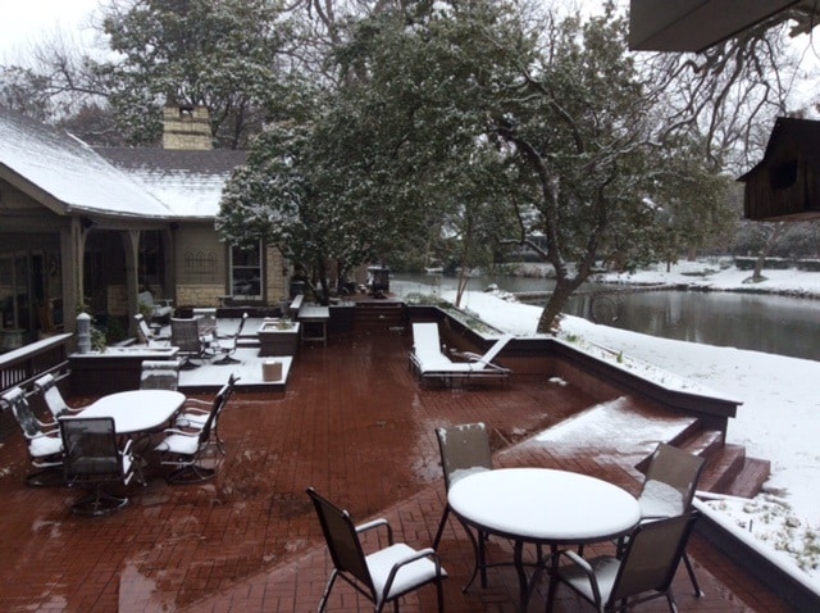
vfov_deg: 44.1
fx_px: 757
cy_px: 306
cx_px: 410
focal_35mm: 32
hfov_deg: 56.9
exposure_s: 1/784
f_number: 2.4
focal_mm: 3.3
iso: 32
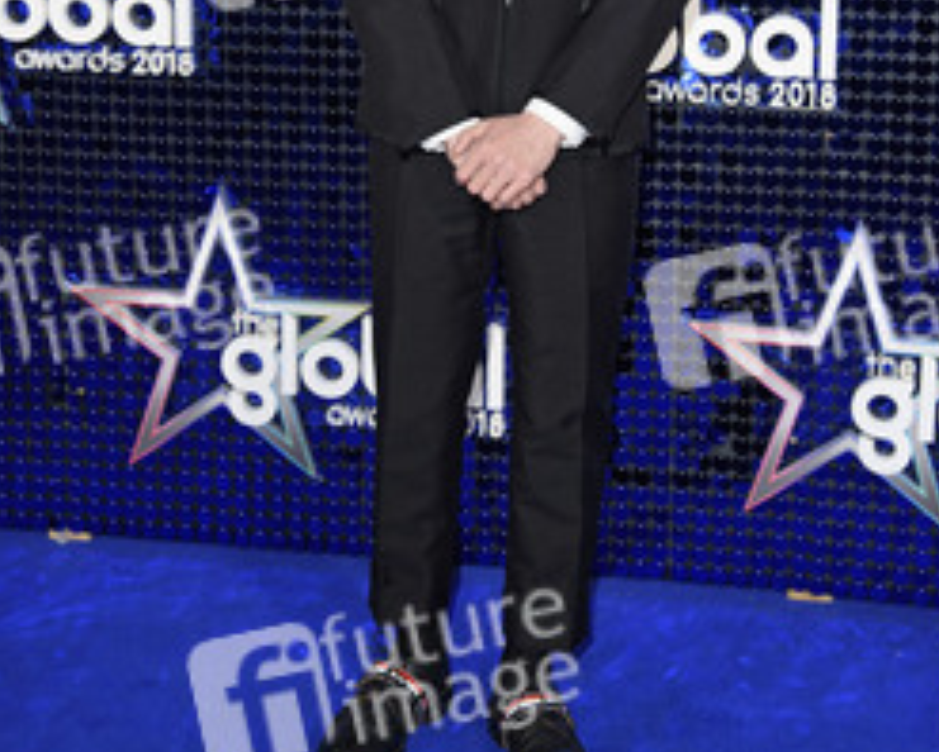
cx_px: 496
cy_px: 110
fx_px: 2197
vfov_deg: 19.2
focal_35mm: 79
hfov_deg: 24.1
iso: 800
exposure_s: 1/250
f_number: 5.6
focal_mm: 52
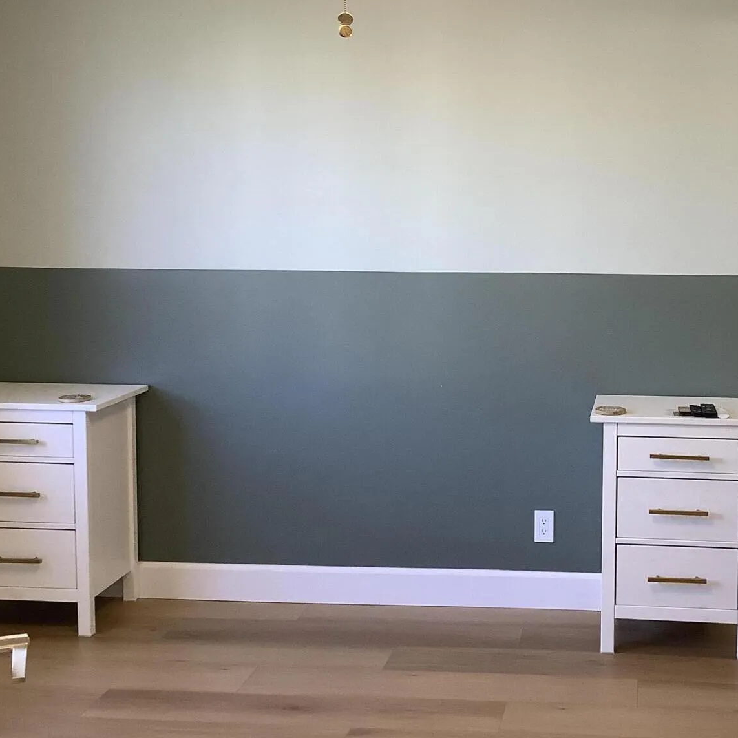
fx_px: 1158
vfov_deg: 35.2
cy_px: 298
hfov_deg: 34.4
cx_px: 582
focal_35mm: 48
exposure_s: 1/60
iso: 100
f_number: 2.4
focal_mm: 3.3
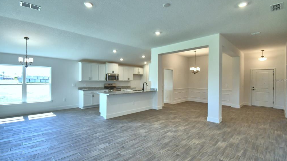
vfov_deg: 67.1
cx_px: 145
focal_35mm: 16
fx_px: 122
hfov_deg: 99.4
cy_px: 80
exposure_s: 1/125
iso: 360
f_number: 4.5
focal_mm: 10
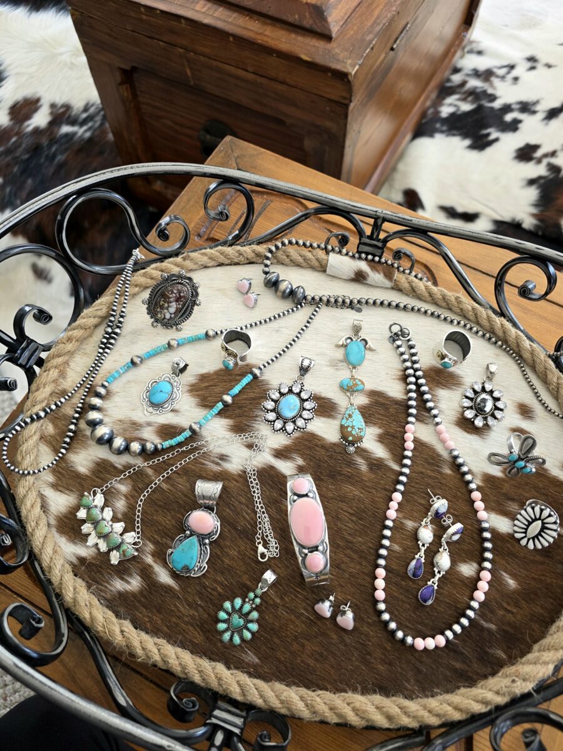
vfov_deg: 73.9
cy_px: 376
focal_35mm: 23
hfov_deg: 58.9
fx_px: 499
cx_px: 282
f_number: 1.7
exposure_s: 1/120
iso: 200
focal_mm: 6.3
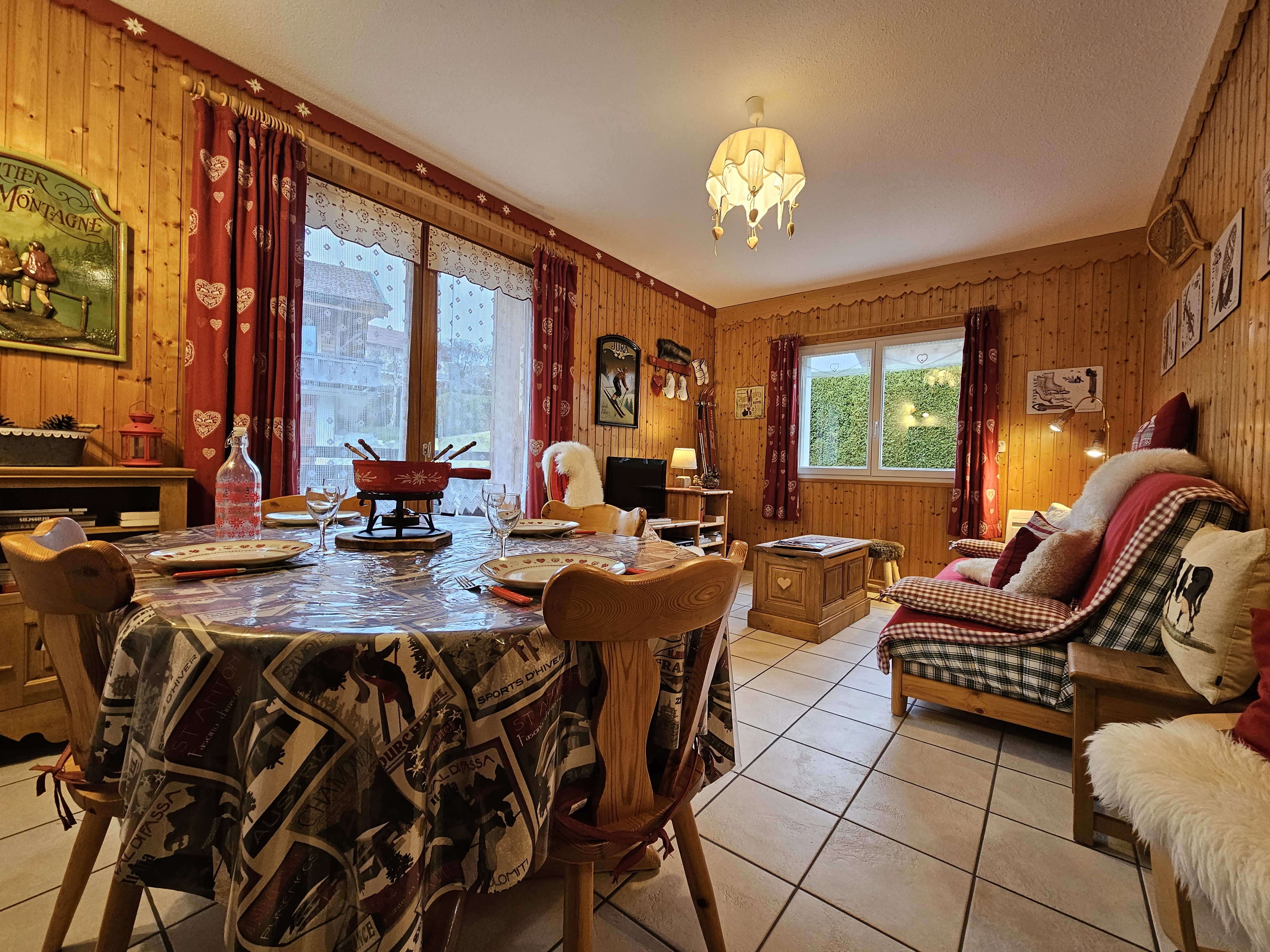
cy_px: 476
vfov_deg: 89.9
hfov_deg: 106.2
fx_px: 477
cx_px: 635
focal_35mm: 13
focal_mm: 2.2
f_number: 2.2
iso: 160
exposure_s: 1/50
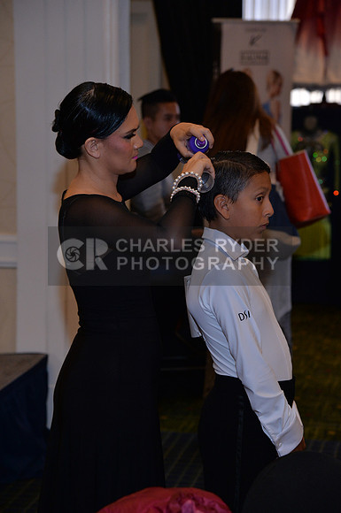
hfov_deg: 11.4
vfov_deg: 17.1
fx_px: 1710
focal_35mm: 120
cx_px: 170
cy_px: 256
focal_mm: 120
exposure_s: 1/250
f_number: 5.6
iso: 1600
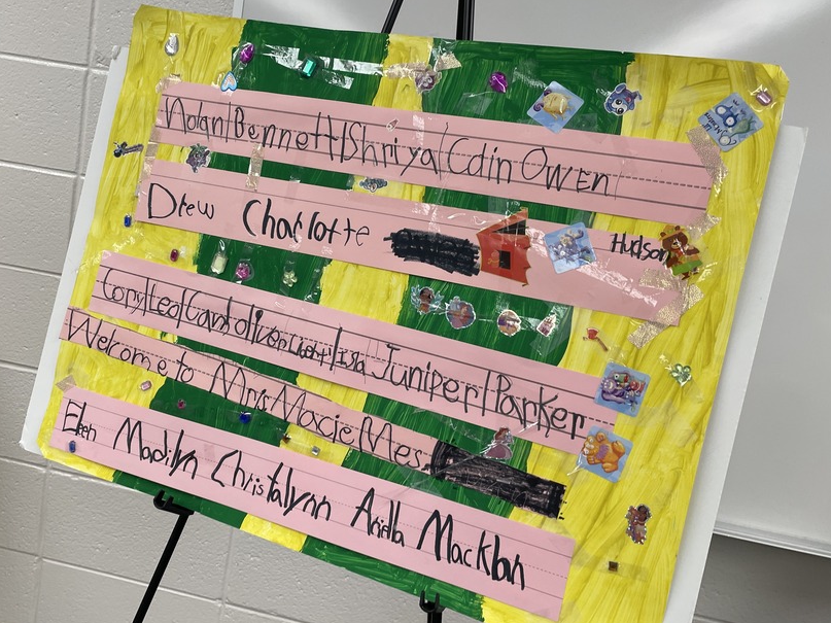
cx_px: 326
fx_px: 792
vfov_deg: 42.9
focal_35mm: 33
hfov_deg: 54.9
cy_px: 291
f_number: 1.6
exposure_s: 1/120
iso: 50
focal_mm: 4.2
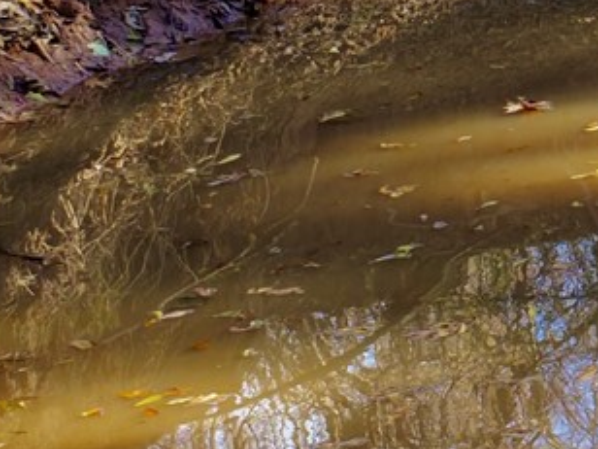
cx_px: 1742
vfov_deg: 7.8
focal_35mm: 190
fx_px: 3282
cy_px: 0
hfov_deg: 8.7
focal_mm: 14.45
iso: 100
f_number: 2.8
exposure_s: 1/80
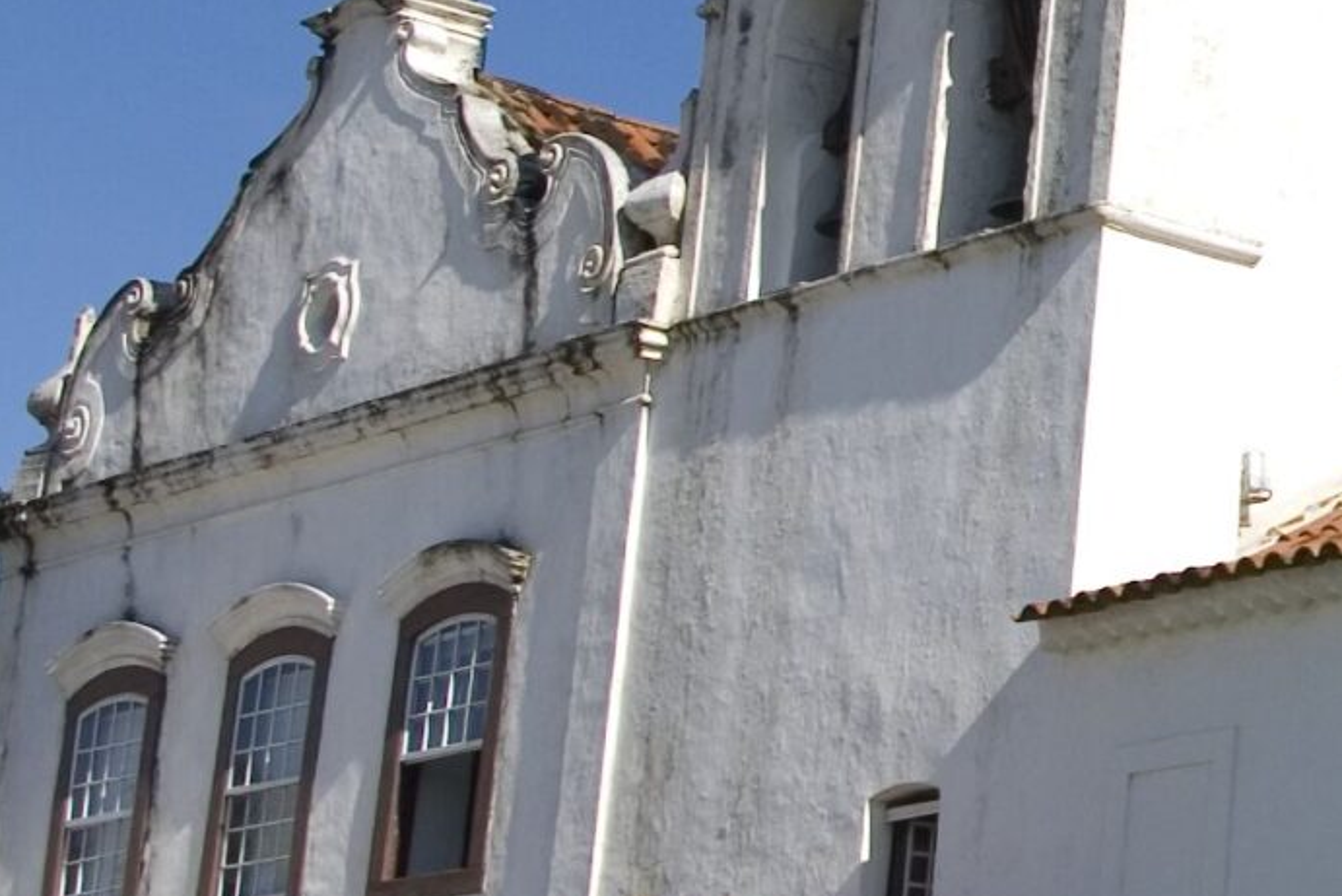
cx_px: 2047
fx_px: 4767
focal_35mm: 128
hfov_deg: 14.8
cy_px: 129
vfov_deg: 10.7
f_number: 8
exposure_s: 1/500
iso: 200
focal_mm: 23
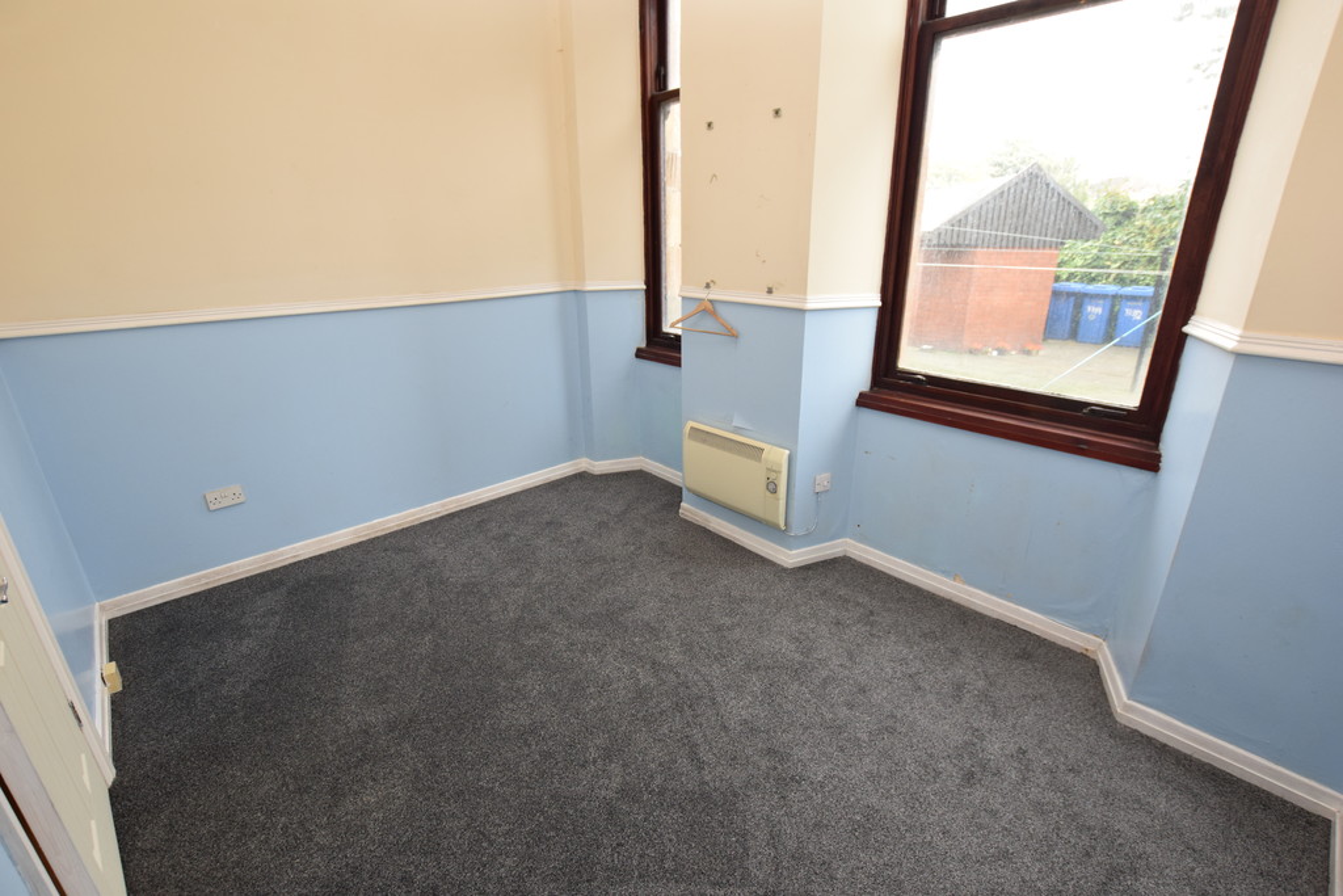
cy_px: 448
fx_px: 560
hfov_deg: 100.4
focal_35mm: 15
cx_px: 672
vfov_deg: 77.3
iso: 720
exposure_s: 1/125
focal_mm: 10
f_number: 5.6
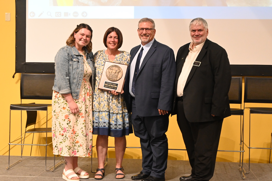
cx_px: 136
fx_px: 442
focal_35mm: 58
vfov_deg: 23.2
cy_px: 90
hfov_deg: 34.2
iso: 3600
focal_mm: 39
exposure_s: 1/60
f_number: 5.6
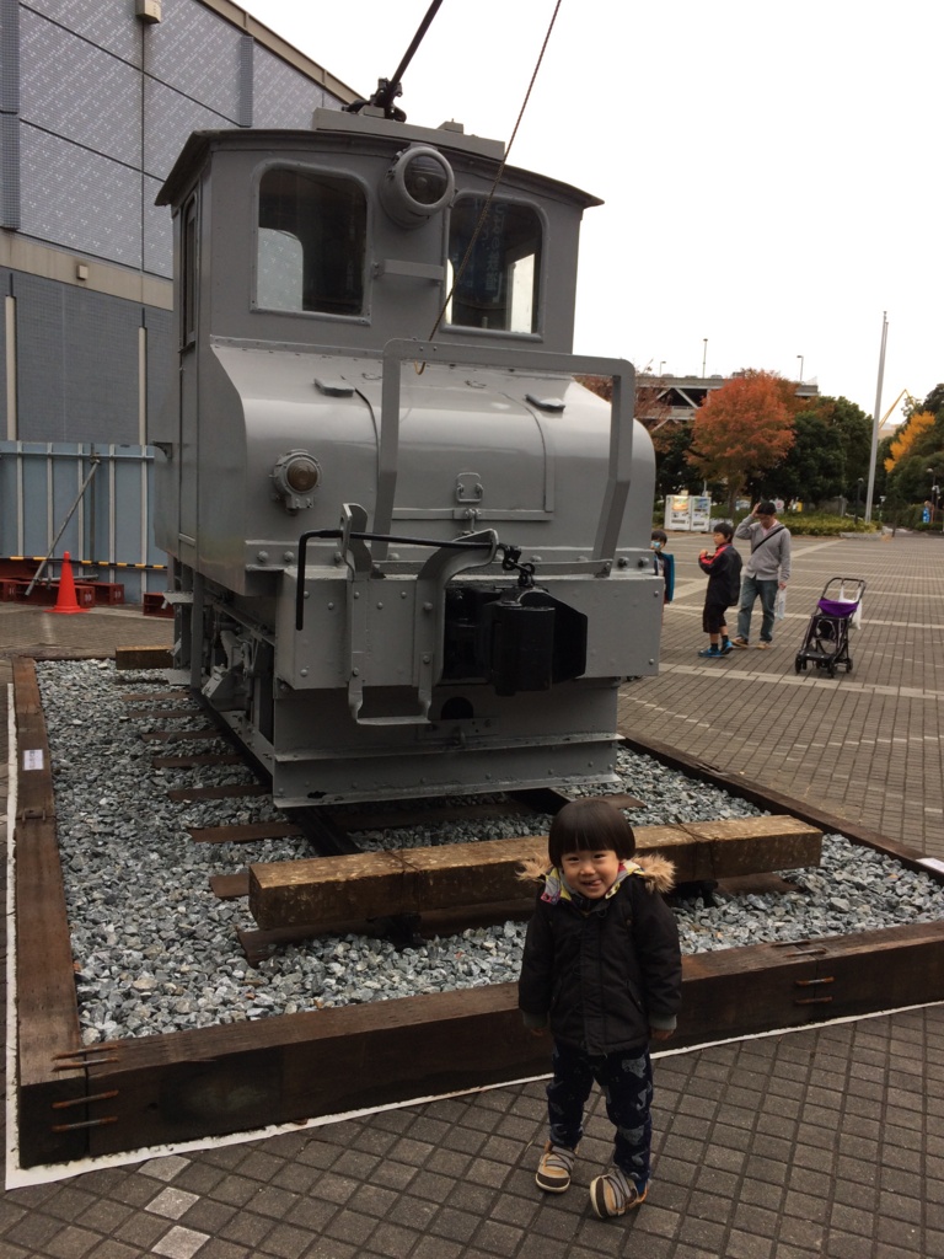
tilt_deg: -8.6
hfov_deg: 48.2
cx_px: 472
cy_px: 630
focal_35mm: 29
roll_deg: -2.4
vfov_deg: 61.7
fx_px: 1054
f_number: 2.2
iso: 32
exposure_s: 1/60
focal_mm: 4.15
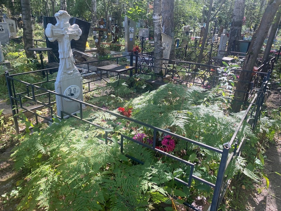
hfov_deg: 67.3
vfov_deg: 53.1
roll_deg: -3.0
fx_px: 211
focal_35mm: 26
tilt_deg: -16.9
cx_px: 140
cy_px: 106
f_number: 1.8
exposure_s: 1/145
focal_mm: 4.25
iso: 32
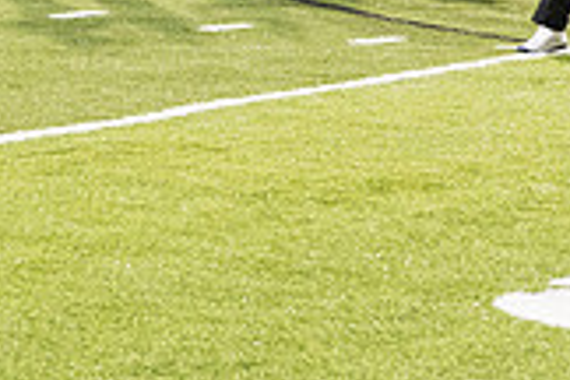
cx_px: -32
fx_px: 3958
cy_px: -206
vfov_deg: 5.4
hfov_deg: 8.2
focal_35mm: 250
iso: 5000
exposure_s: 1/200
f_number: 5.6
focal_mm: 70
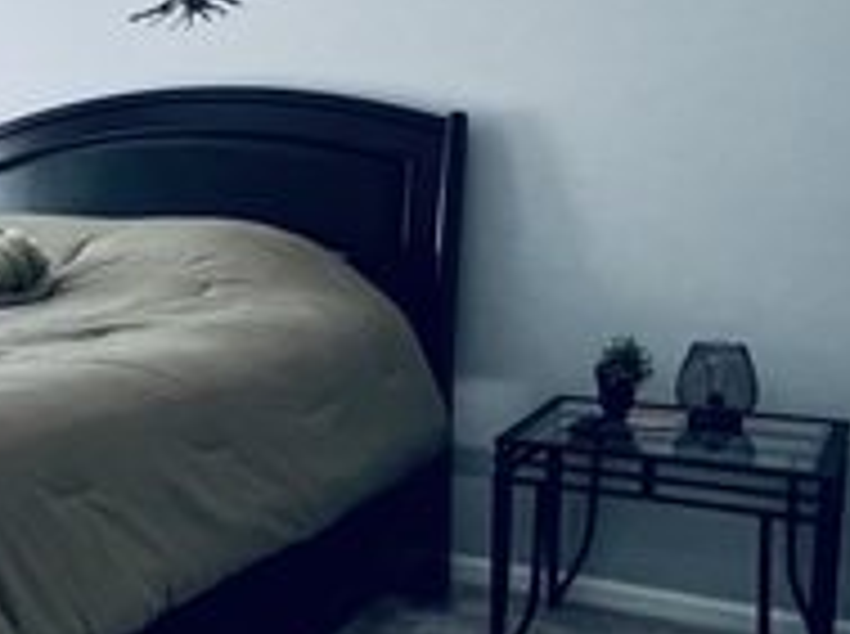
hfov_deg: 33.9
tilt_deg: -7.1
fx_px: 1127
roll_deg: +2.2
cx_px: -155
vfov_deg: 31.4
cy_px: 306
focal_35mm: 46
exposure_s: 1/120
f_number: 1.8
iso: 125
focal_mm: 1.57
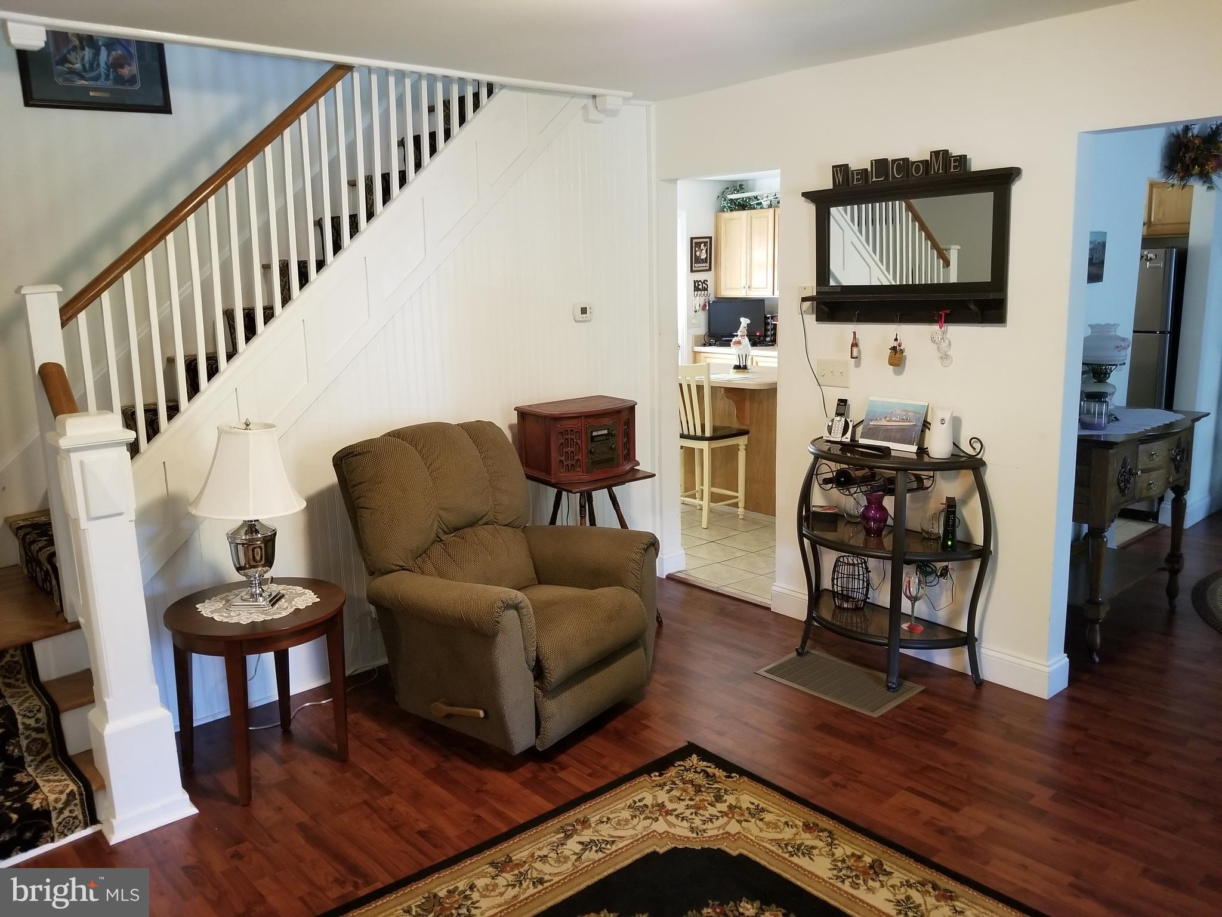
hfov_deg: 67.3
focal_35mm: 26
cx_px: 611
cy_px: 458
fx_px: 918
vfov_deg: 53.1
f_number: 1.7
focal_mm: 4.25
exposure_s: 1/17
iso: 200
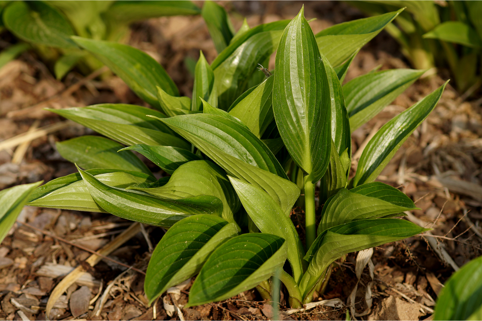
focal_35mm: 150
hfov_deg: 13.7
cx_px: 241
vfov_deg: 9.1
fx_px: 2008
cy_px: 160
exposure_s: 1/400
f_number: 4
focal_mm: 100
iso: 100
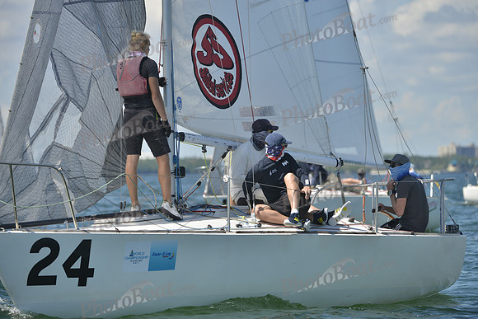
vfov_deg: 5.5
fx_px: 3320
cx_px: 239
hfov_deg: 8.2
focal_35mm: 250
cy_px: 160
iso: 200
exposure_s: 1/1250
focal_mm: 250
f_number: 5.6
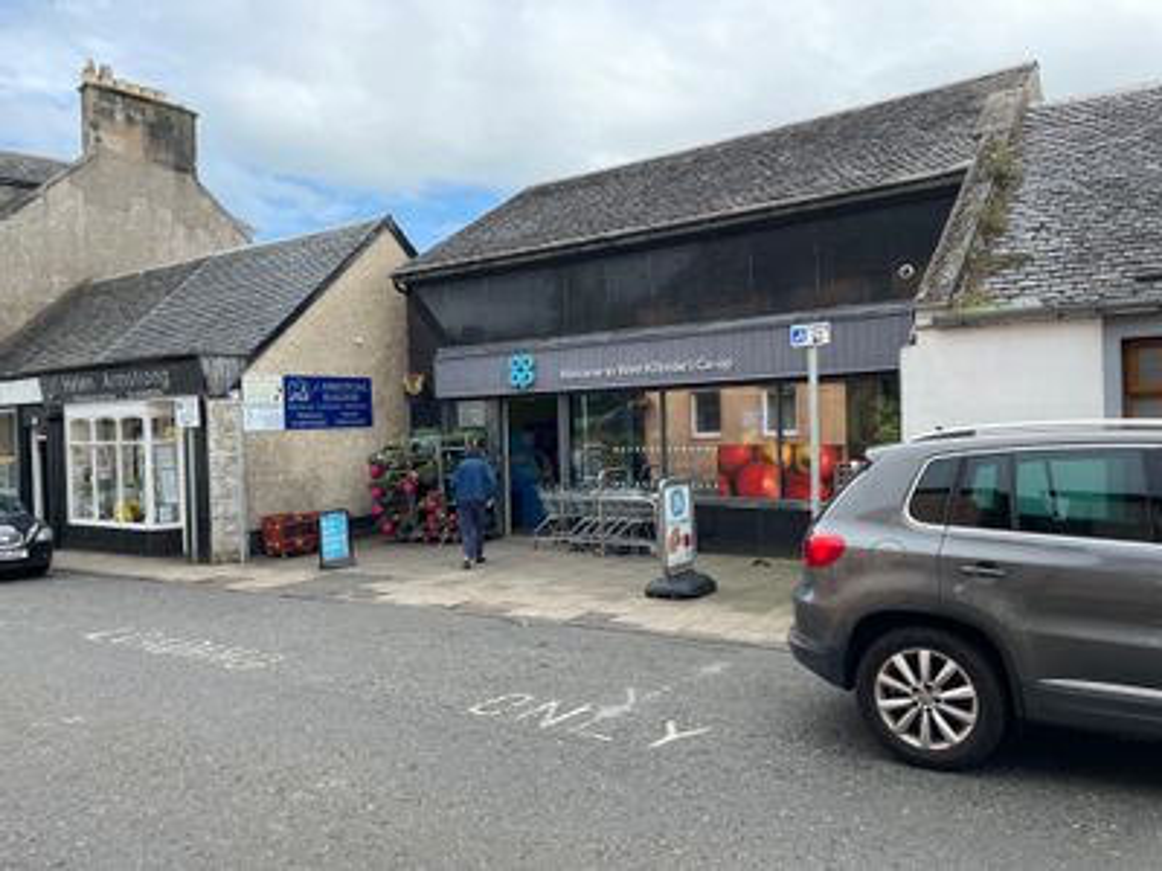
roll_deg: +1.8
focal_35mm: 26
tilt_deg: +0.7
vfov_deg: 53.1
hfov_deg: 67.3
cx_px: 581
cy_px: 436
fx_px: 873
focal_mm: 4.2
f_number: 1.6
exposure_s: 1/910
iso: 32
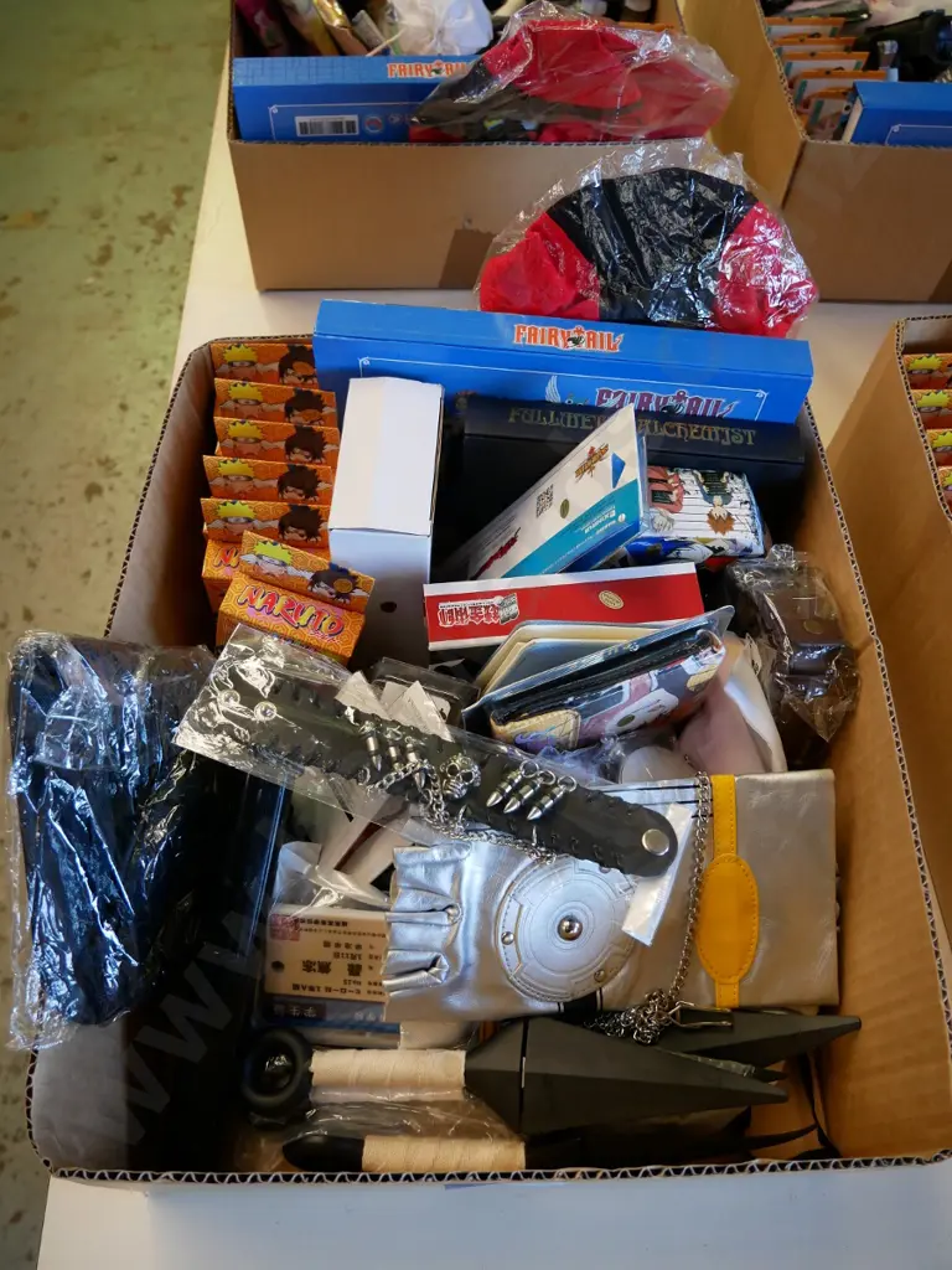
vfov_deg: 67.3
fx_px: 953
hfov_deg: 53.1
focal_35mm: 26
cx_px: 476
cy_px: 635
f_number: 3.5
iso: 640
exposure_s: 1/60
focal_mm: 13
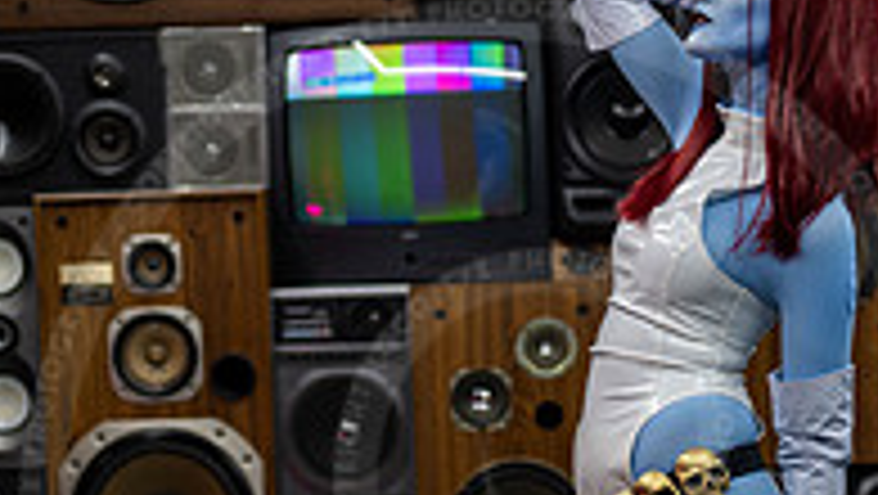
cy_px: 544
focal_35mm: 121
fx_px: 2819
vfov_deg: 9.9
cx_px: 626
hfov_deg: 17.6
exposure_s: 1/250
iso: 640
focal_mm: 50
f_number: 1.4
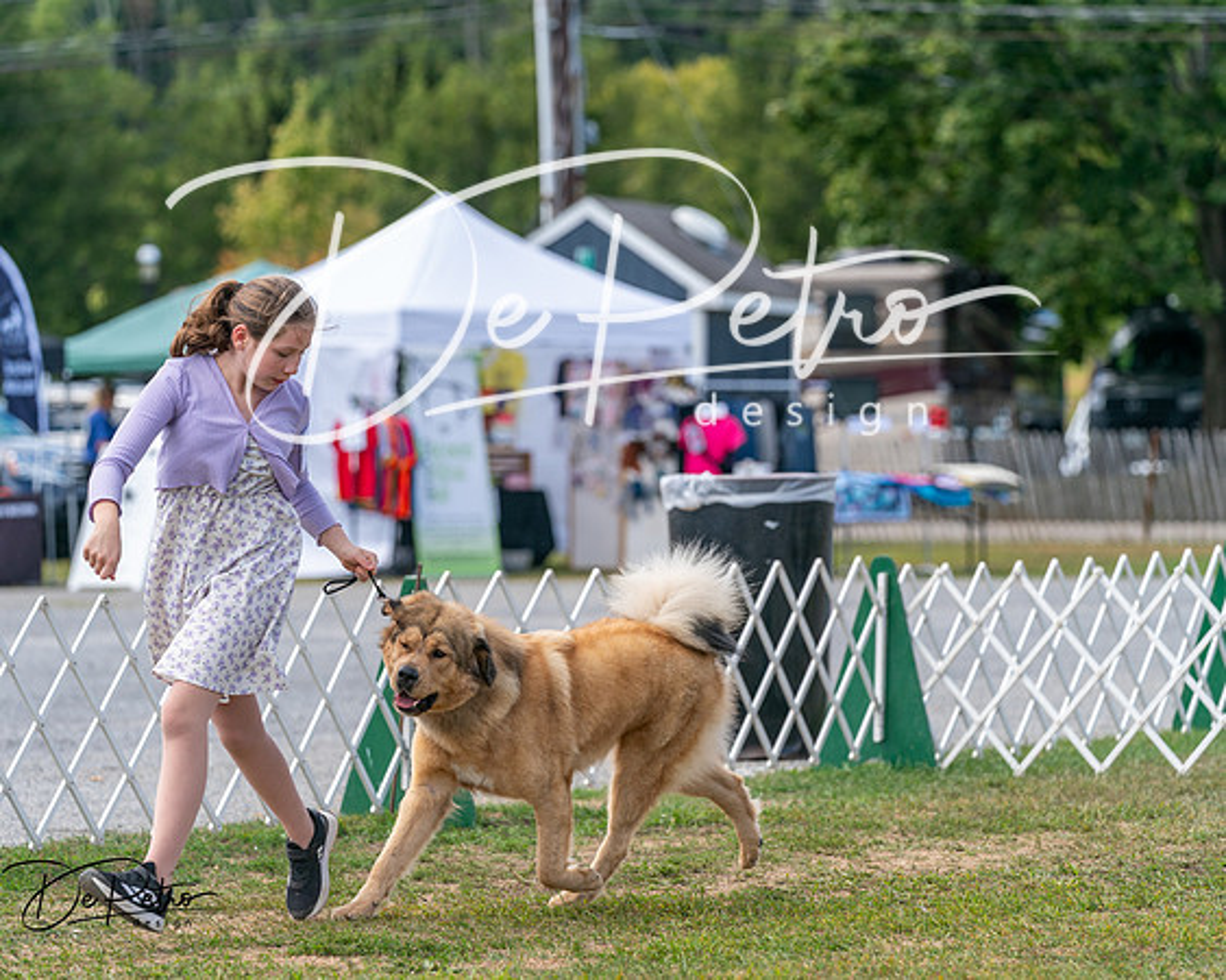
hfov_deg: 11.4
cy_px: 490
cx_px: 613
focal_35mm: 170
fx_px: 6168
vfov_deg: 9.1
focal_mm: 151
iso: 320
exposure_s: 1/1250
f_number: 4
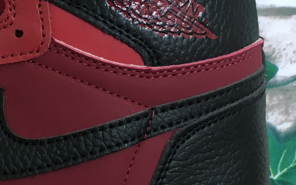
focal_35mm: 83
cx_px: -77
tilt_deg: -7.7
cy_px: 70
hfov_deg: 22.6
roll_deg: +0.1
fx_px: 670
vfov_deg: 15.7
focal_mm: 4.15
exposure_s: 1/33
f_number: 2.2
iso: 32
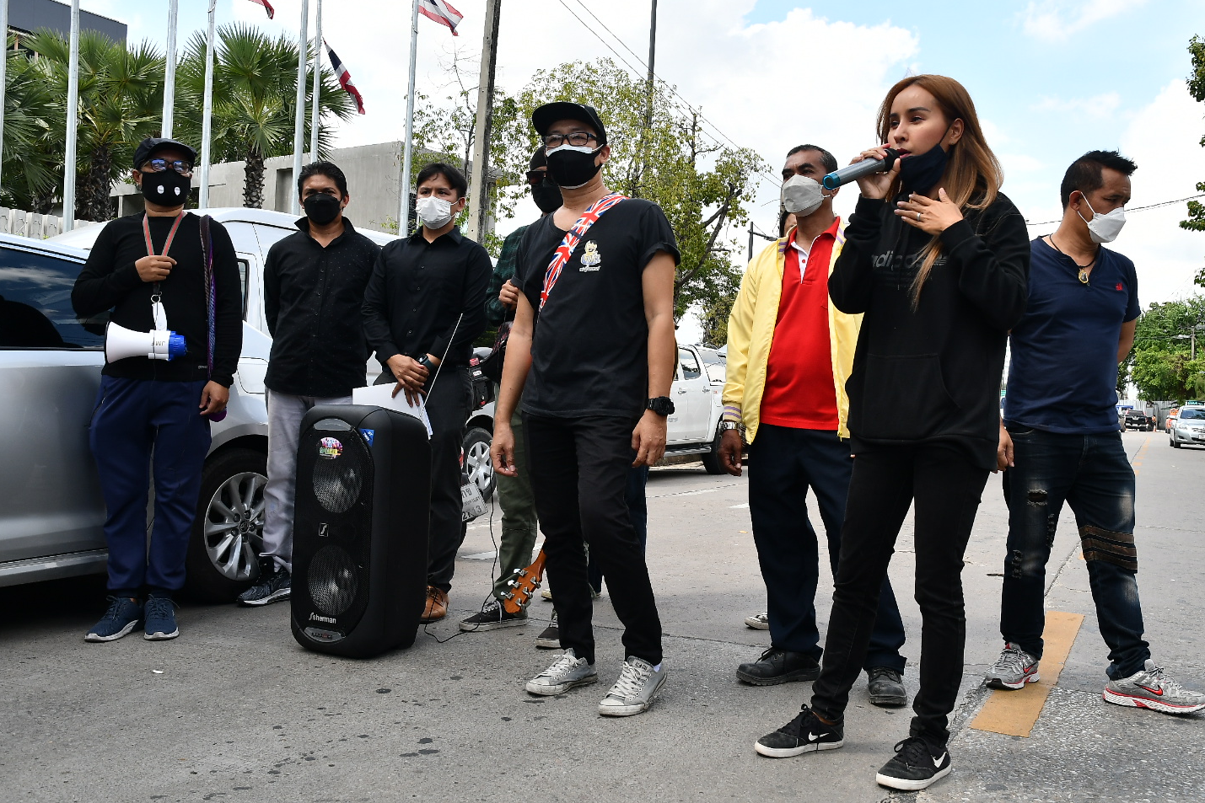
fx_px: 1138
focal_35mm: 34
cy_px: 369
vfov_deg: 38.9
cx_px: 652
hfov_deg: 55.7
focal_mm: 20
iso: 250
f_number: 6.3
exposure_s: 1/500
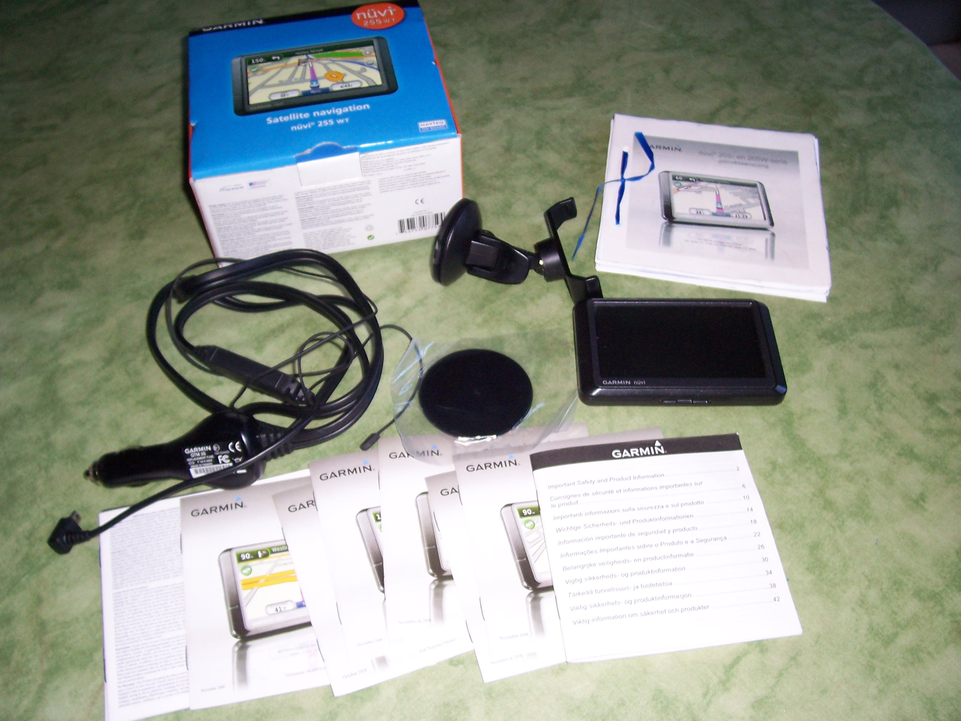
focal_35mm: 34
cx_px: 480
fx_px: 944
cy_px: 360
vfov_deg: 41.8
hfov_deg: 54.0
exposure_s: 1/60
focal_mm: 5.6
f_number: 2.7
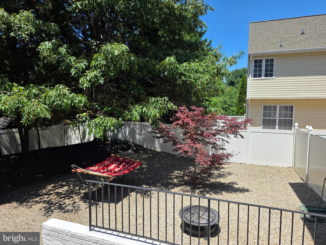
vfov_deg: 58.9
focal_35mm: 23
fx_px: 217
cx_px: 163
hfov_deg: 73.9
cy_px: 122
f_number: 1.7
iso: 80
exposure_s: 1/5153
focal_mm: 6.3
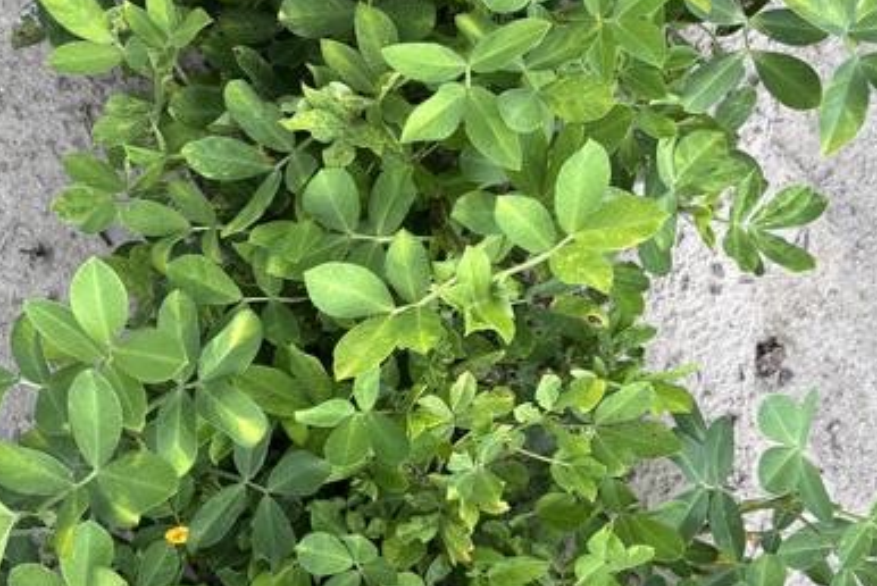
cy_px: 334
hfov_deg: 65.4
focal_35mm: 28
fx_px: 683
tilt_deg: -83.7
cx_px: 438
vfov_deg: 46.3
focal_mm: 5.96
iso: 40
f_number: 1.6
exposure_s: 1/121
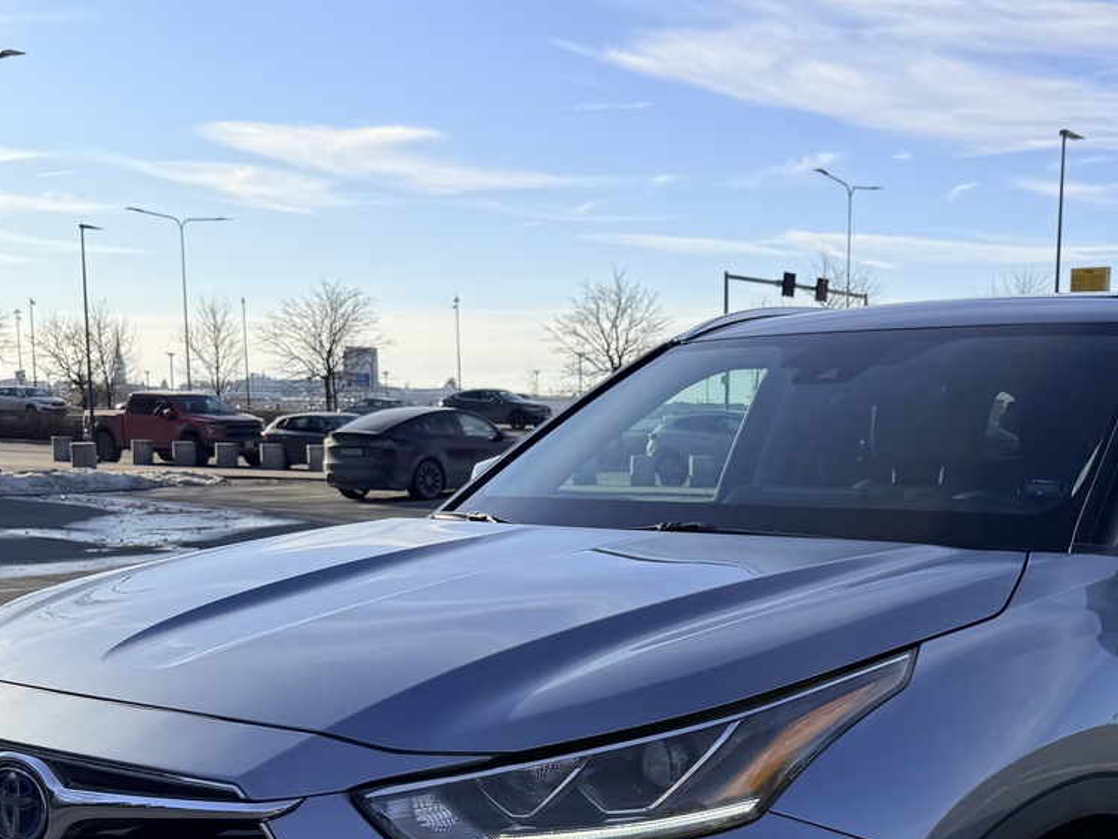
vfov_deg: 28.0
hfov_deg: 37.0
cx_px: 762
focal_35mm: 51
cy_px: 665
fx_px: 1647
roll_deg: -1.2
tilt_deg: -7.4
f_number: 1.78
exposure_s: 1/4673
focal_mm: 6.76
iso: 80
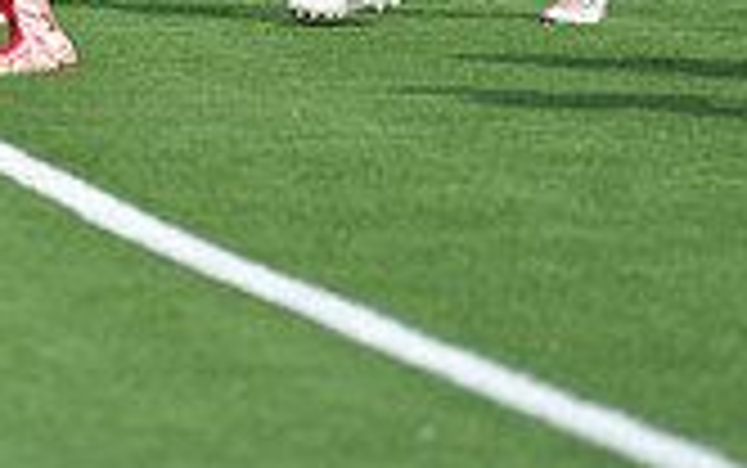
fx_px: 14546
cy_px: -236
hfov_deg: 2.9
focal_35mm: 714
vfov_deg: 1.8
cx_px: -464
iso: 100
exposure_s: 1/1600
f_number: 2.8
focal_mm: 200
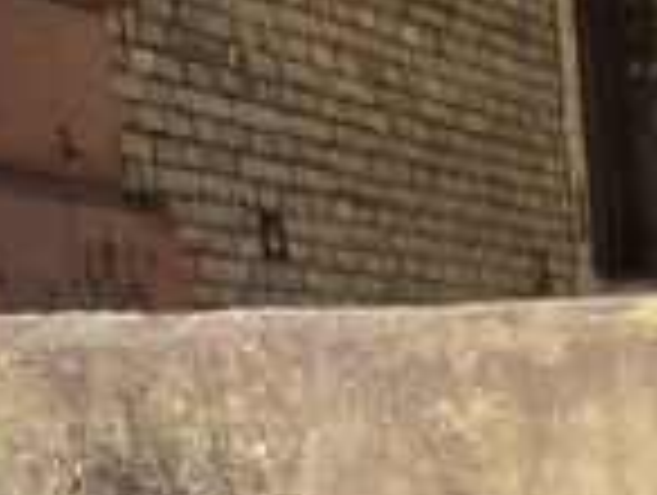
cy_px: 1125
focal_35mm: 126
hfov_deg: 13.7
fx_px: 2395
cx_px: 1238
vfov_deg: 10.4
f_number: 1.8
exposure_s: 1/3151
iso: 80
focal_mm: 5.4
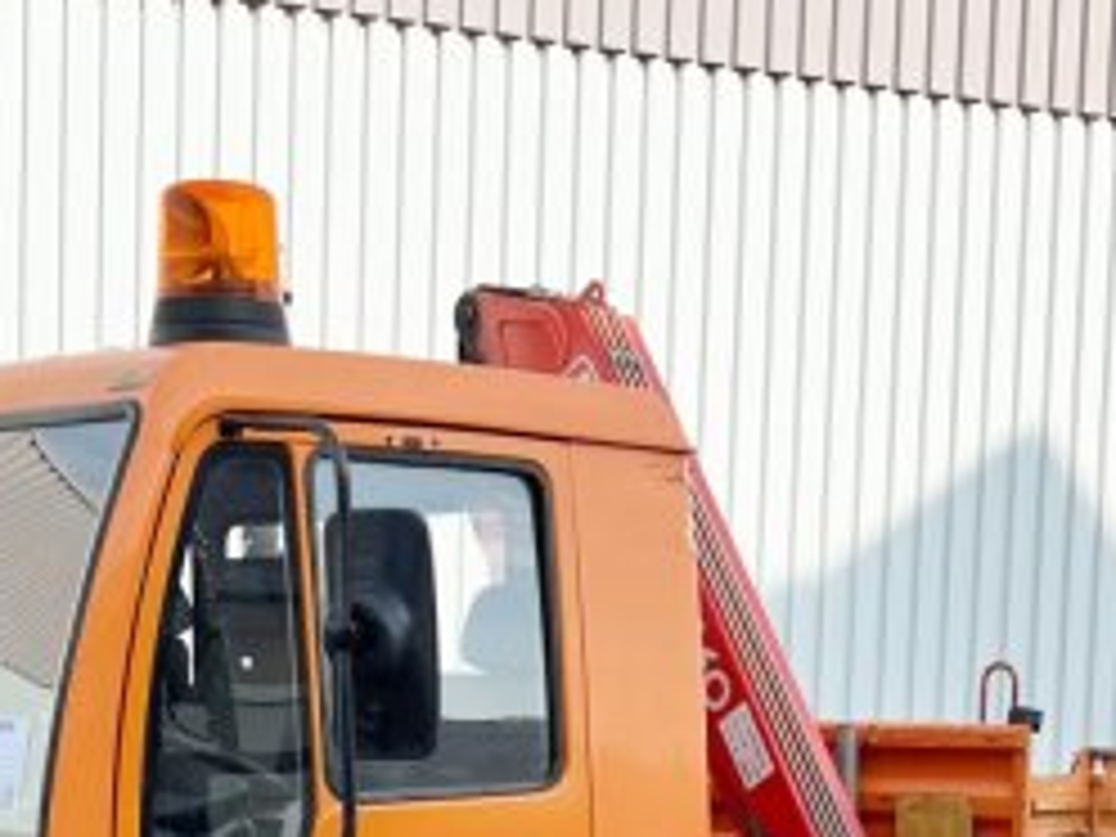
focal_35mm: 67
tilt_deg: -1.3
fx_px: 2160
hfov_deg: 29.0
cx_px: 590
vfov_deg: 20.8
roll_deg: -1.1
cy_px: 927
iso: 50
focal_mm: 5.7
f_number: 1.5
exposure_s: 1/3704
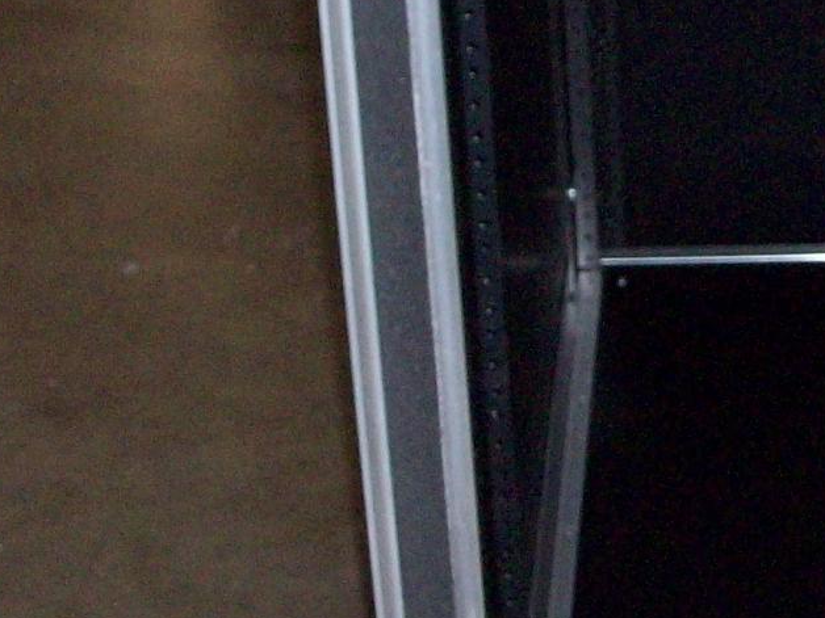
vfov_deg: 10.8
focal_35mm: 137
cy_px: 59
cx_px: 1075
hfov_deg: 13.8
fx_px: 3265
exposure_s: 1/46
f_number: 3.2
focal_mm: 7.1
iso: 200
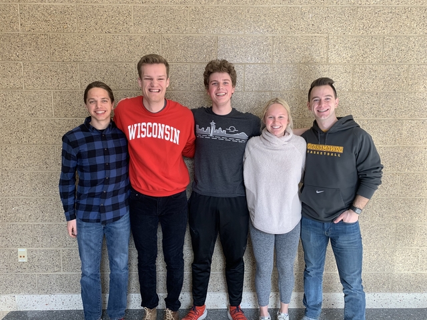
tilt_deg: -7.2
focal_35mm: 26
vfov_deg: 53.1
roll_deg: -0.5
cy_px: 160
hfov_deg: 67.3
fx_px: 321
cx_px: 214
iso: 100
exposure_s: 1/115
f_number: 1.8
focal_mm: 4.25
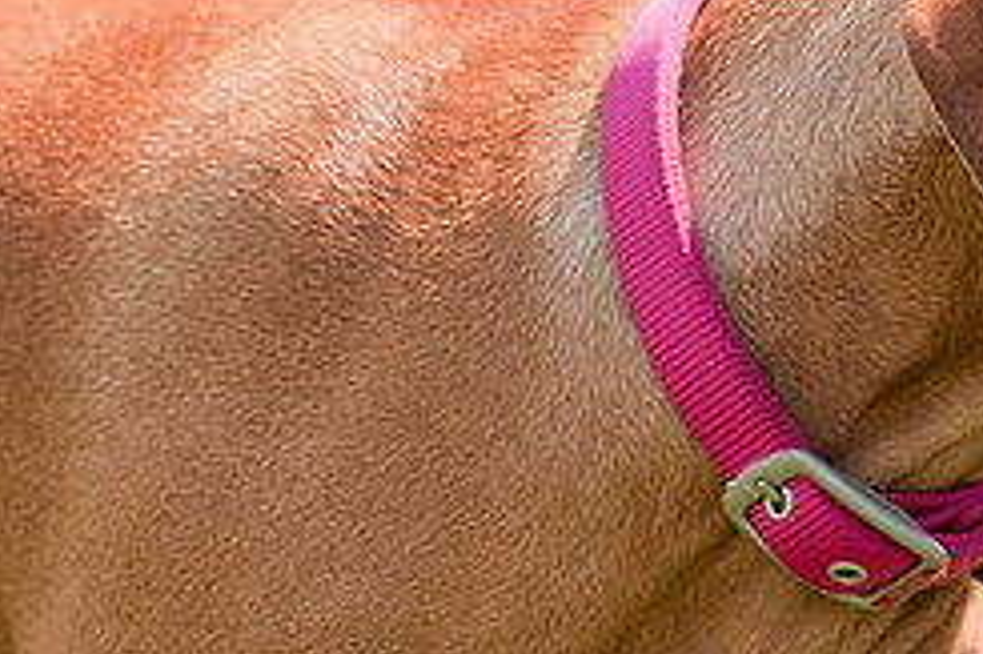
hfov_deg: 2.9
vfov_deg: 1.9
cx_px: 1031
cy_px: -74
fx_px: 19373
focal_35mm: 710
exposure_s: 1/400
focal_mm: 200
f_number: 5.6
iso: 200
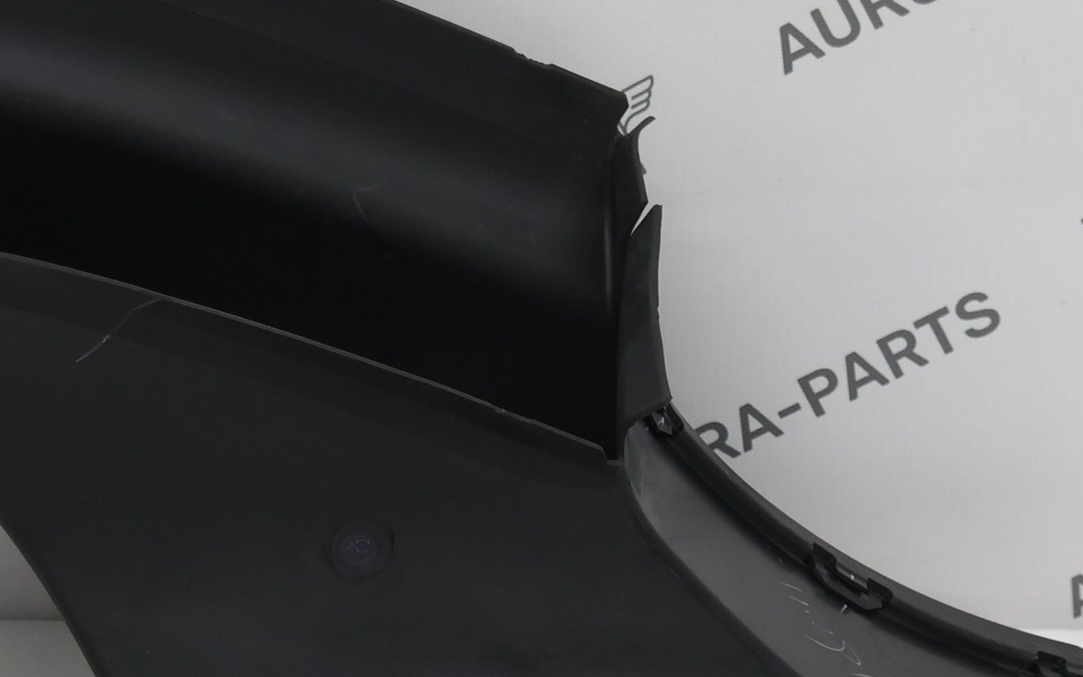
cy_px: 384
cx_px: 442
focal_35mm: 149
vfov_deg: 8.8
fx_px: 4397
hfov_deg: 14.0
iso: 200
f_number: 4.5
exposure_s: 1/60
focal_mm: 33
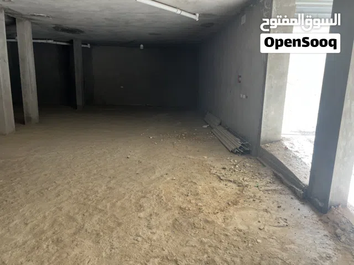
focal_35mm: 26
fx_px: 266
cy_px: 132
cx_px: 177
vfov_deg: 53.1
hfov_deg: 67.3
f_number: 1.5
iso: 125
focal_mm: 5.7
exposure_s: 1/105
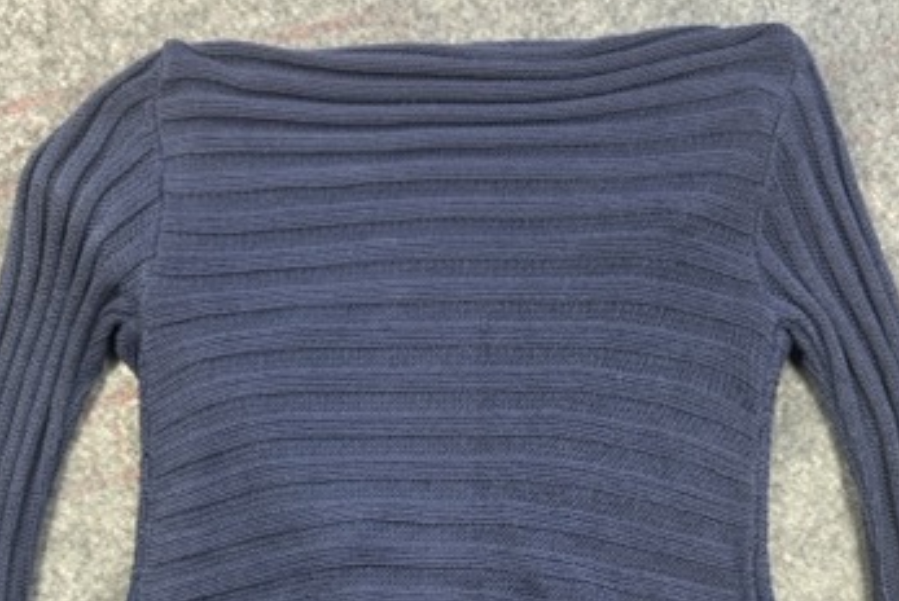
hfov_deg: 42.7
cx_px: 474
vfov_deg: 28.0
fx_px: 1150
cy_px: 562
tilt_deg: -59.6
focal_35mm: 46
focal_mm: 6.76
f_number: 1.78
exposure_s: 1/100
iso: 125
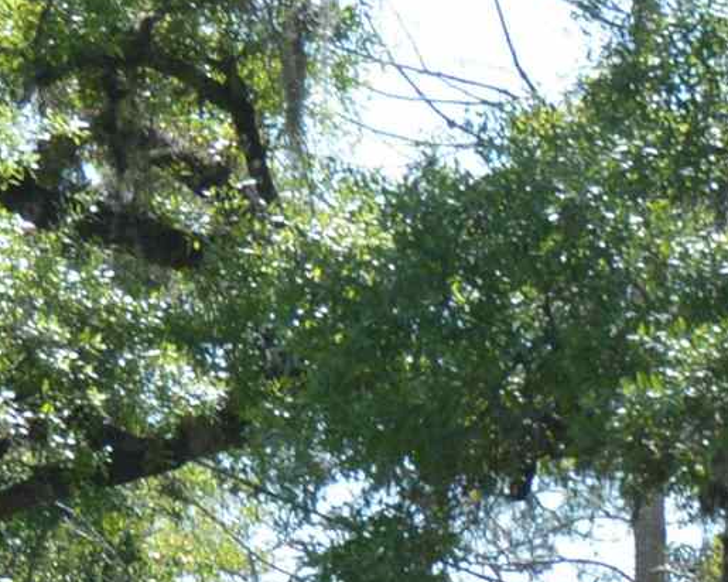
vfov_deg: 3.8
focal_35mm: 403
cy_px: 1023
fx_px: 8683
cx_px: 1302
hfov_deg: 4.7
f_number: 7.1
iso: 100
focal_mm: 48
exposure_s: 1/200
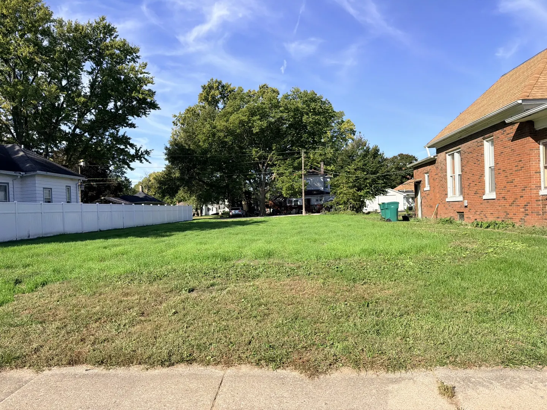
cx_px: 274
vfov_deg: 56.8
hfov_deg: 71.6
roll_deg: +2.1
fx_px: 379
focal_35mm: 24
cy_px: 205
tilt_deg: -0.1
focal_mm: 6.76
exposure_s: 1/17544
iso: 320
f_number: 1.78
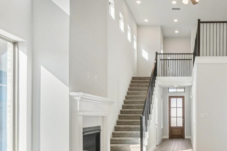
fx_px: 240
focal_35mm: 38
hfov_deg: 47.5
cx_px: 186
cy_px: 121
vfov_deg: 34.0
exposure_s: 1/160
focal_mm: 14
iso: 400
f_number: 9
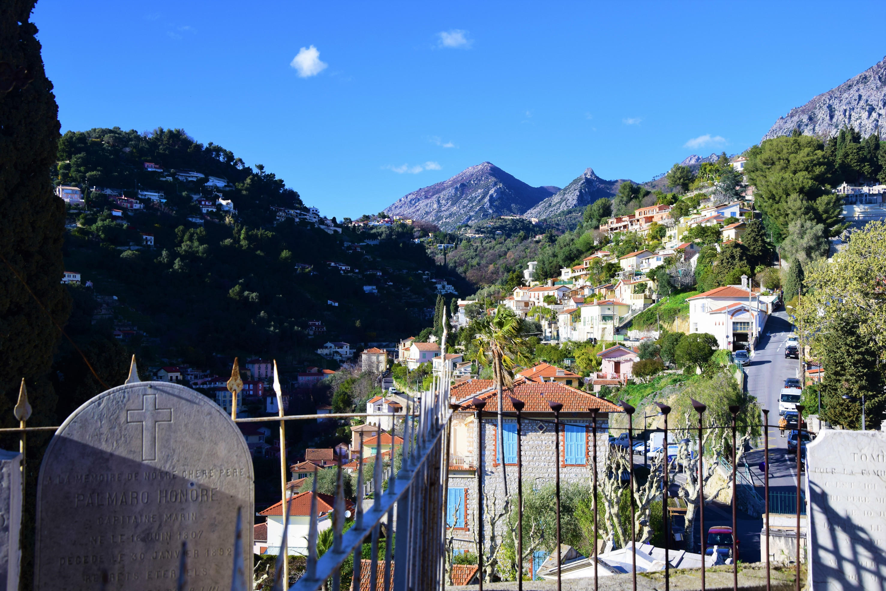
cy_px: 296
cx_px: 443
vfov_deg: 29.9
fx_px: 1107
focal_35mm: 45
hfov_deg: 43.6
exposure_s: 1/100
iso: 200
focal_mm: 30
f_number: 8
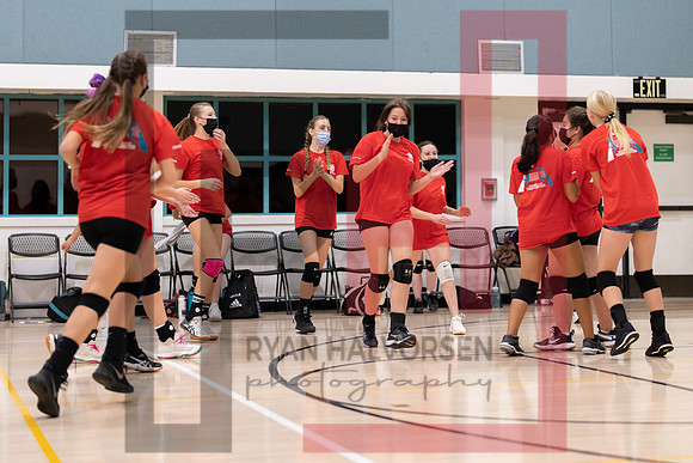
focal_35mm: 81
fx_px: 1550
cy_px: 143
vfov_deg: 16.9
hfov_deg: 25.2
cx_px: 389
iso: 800
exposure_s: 1/1600
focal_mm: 50
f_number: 1.2
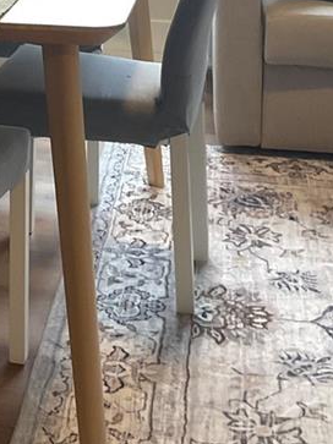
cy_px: -53
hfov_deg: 15.0
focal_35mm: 96
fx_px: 1232
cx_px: -43
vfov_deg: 19.5
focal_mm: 3
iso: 320
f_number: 1.8
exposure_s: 1/40
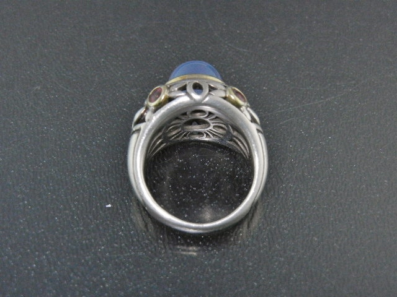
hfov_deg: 32.7
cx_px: 198
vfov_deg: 24.8
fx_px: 677
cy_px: 148
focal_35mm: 59
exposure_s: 1/30
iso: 800
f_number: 8
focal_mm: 10.6
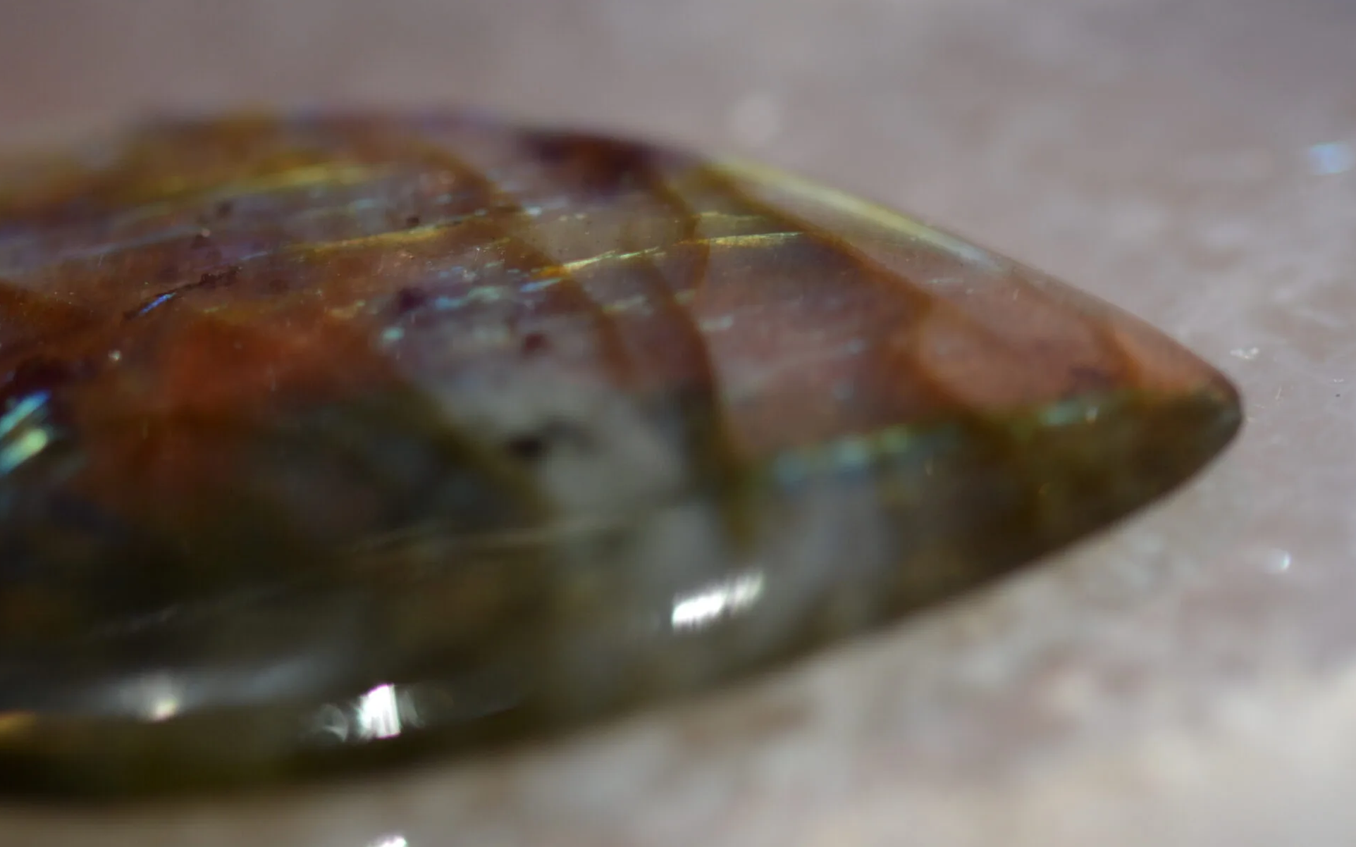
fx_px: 7896
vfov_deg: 6.1
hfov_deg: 9.8
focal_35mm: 214
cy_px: 435
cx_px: 590
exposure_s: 1/60
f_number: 4.2
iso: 360
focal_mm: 105
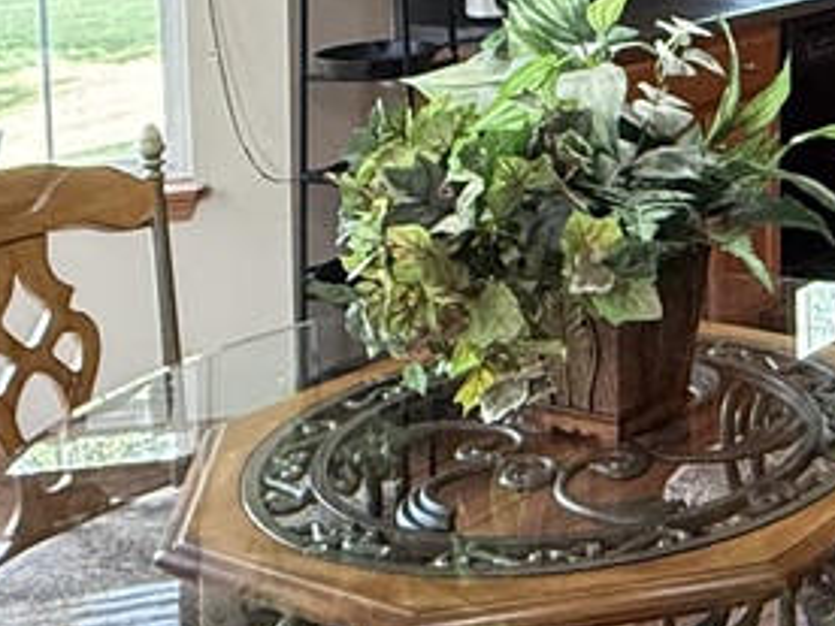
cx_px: 1050
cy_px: -139
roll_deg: +0.8
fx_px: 1761
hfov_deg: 23.8
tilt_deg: -2.7
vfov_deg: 19.0
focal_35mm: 73
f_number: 2.2
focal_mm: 2.22
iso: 400
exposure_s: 1/60
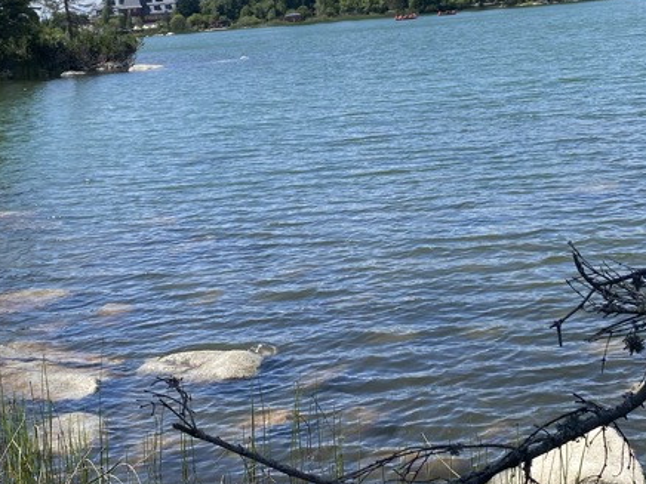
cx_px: 342
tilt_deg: -3.7
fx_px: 1138
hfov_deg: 31.7
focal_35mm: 61
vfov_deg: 23.8
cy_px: 123
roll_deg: +4.4
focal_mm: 4.25
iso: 32
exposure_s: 1/2571
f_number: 1.8
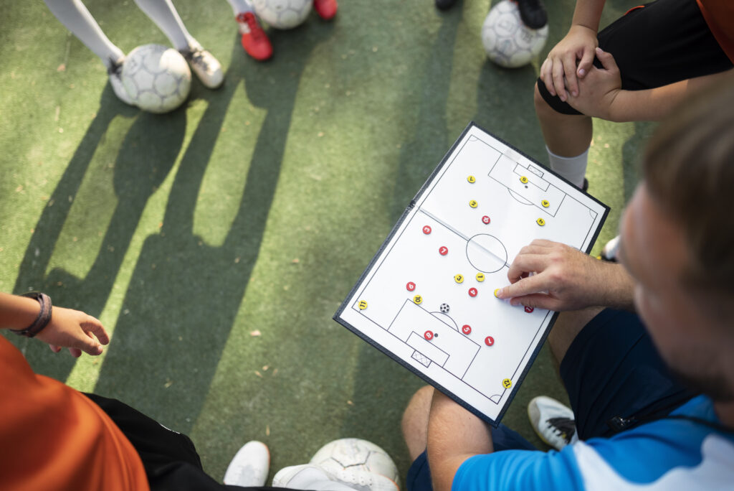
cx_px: 367
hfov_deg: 73.7
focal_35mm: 24
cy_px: 246
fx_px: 490
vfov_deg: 53.2
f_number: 2
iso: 160
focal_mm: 24
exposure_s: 1/1000
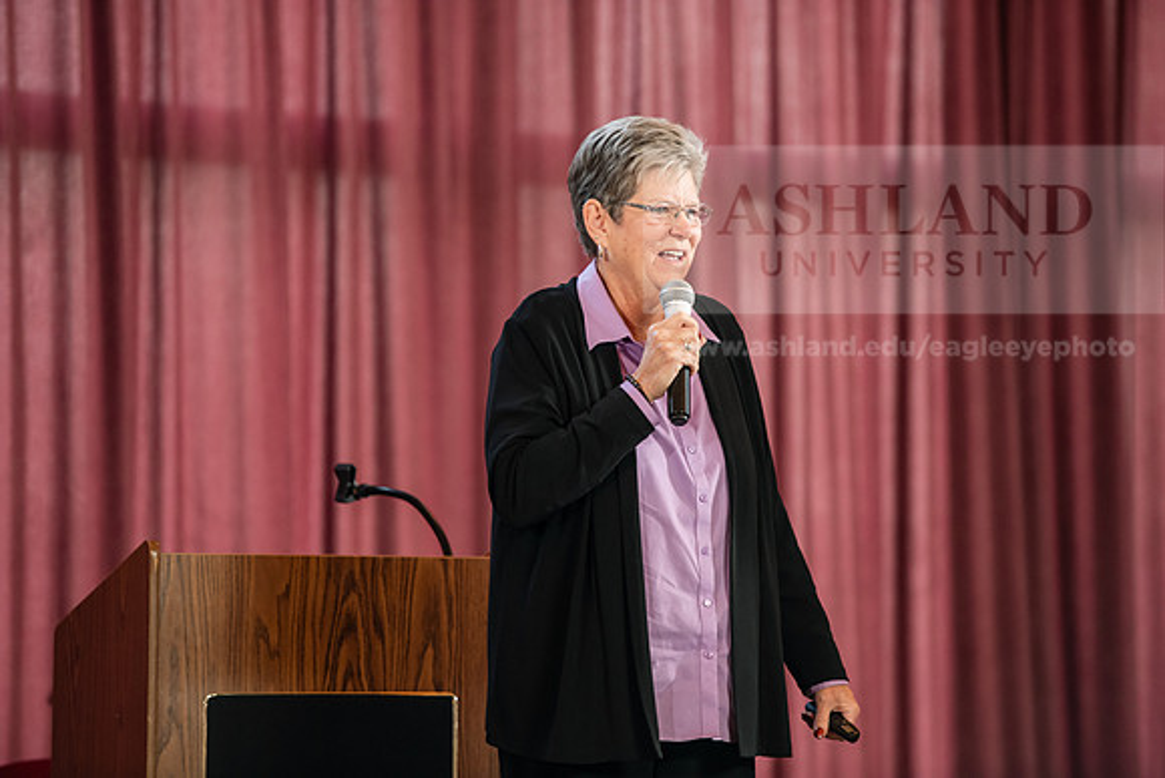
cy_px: 389
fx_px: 5826
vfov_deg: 7.6
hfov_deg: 11.4
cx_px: 582
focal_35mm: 180
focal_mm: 180
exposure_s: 1/200
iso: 1600
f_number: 3.2
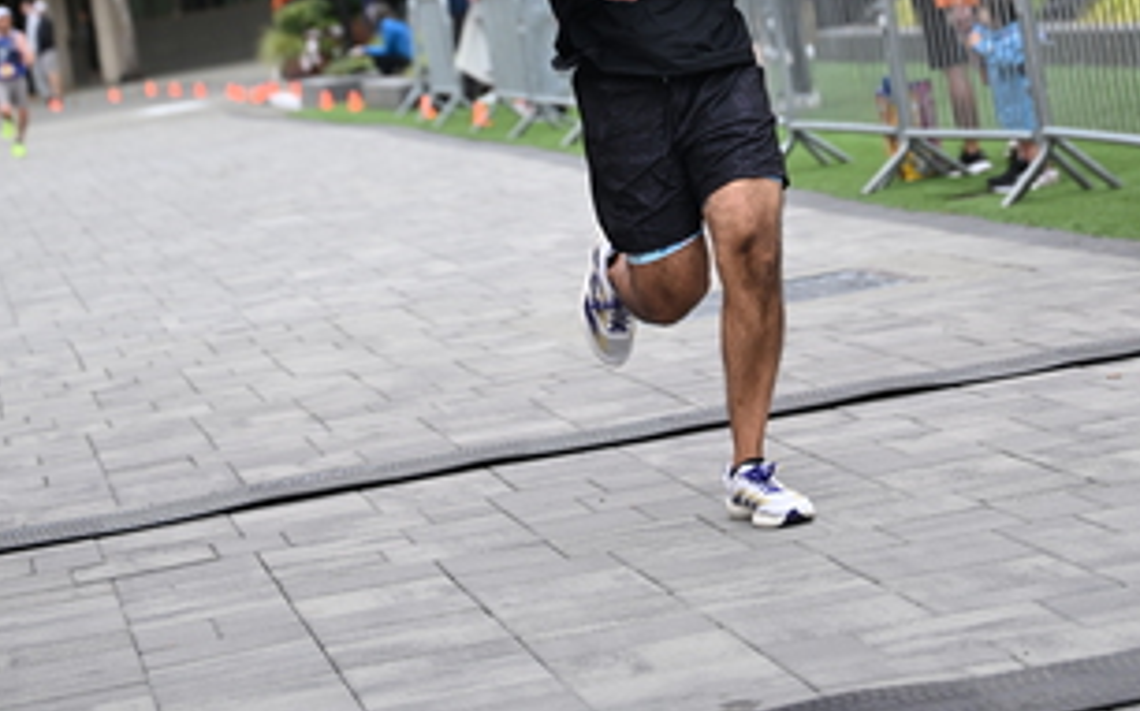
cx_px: 665
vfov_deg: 9.8
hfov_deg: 16.1
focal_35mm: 130
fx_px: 4037
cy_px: -283
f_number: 2.8
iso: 640
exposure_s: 1/2000
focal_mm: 71
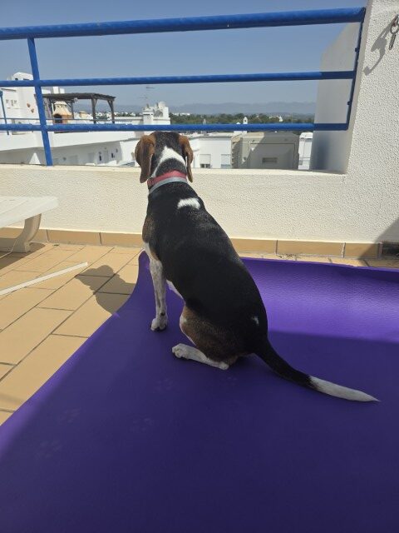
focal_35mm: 23
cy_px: 266
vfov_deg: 73.9
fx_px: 353
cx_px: 200
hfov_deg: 58.9
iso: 64
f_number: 1.7
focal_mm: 6.3
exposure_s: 1/7944
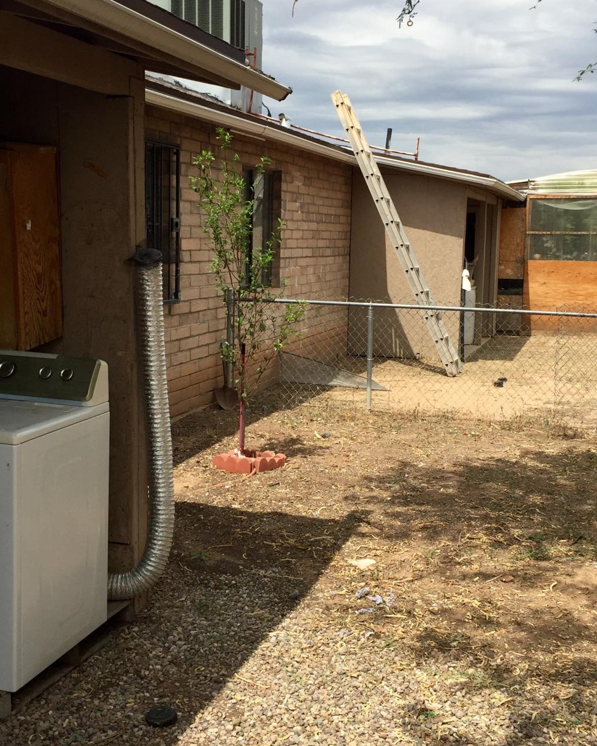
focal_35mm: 45
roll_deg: -1.6
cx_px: 329
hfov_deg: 33.4
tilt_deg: -9.3
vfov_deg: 41.1
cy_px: 407
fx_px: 994
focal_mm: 4.15
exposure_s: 1/2475
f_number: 2.2
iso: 32
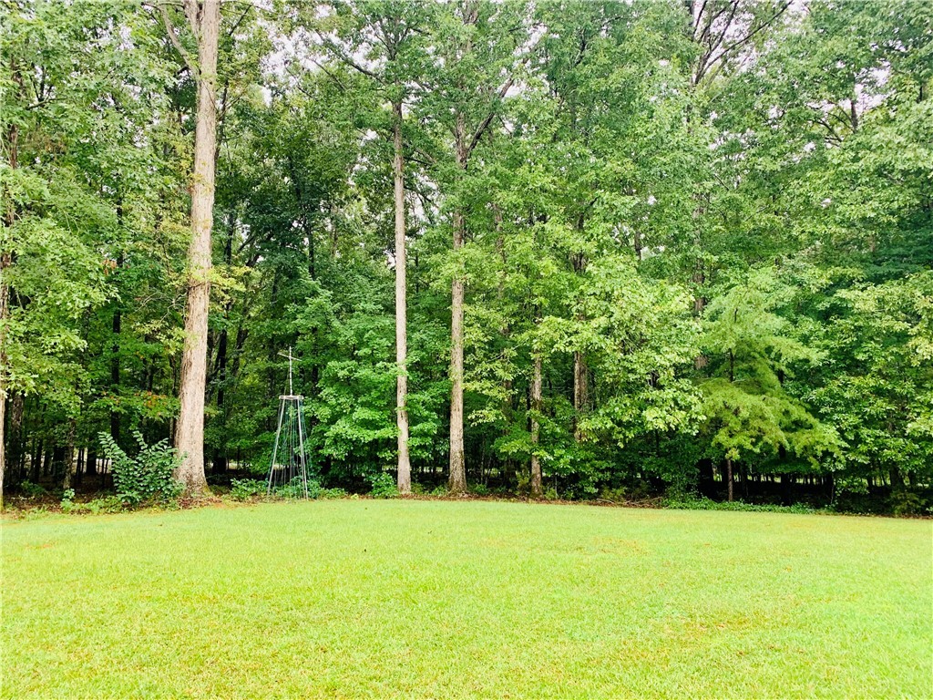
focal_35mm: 26
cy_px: 350
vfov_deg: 53.1
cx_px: 466
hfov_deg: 67.3
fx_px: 701
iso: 80
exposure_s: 1/121
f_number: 1.8
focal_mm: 4.25
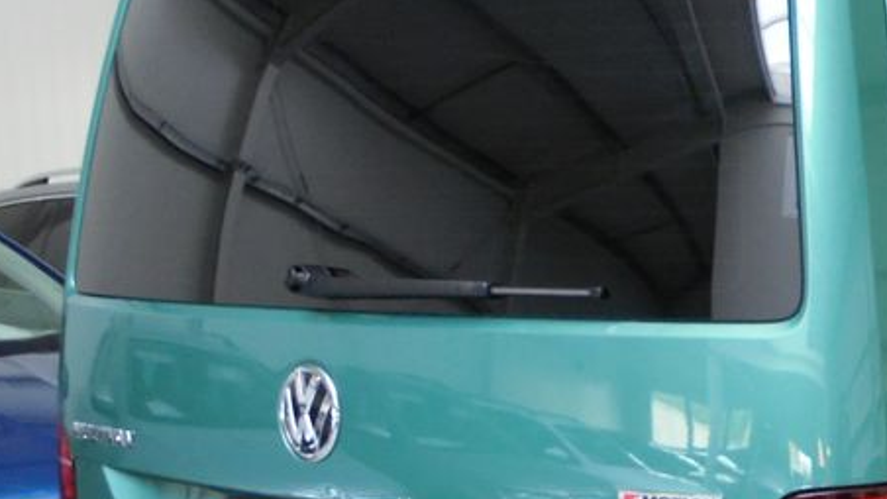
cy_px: 454
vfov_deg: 14.2
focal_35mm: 84
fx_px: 1975
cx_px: 962
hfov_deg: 23.8
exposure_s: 1/6
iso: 250
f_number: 4
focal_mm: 6.1
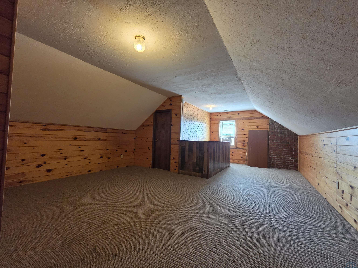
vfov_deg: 89.9
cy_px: 134
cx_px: 179
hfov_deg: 106.2
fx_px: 134
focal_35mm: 13
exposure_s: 1/60
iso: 640
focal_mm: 2.2
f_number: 2.2
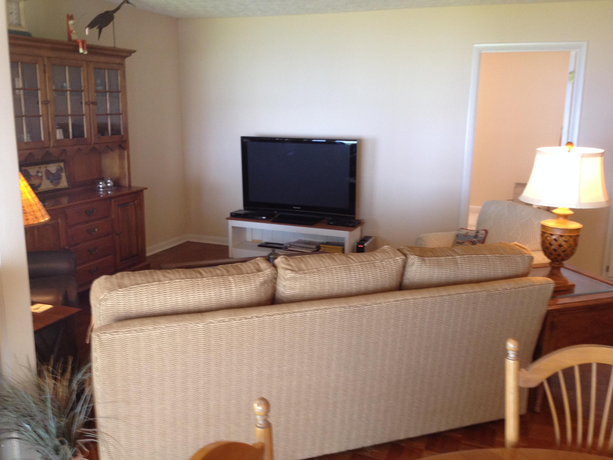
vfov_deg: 40.7
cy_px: 230
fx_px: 620
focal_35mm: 35
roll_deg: -0.2
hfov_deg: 52.6
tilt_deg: -13.0
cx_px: 306
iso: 100
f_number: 2.4
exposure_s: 1/20
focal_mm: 4.28
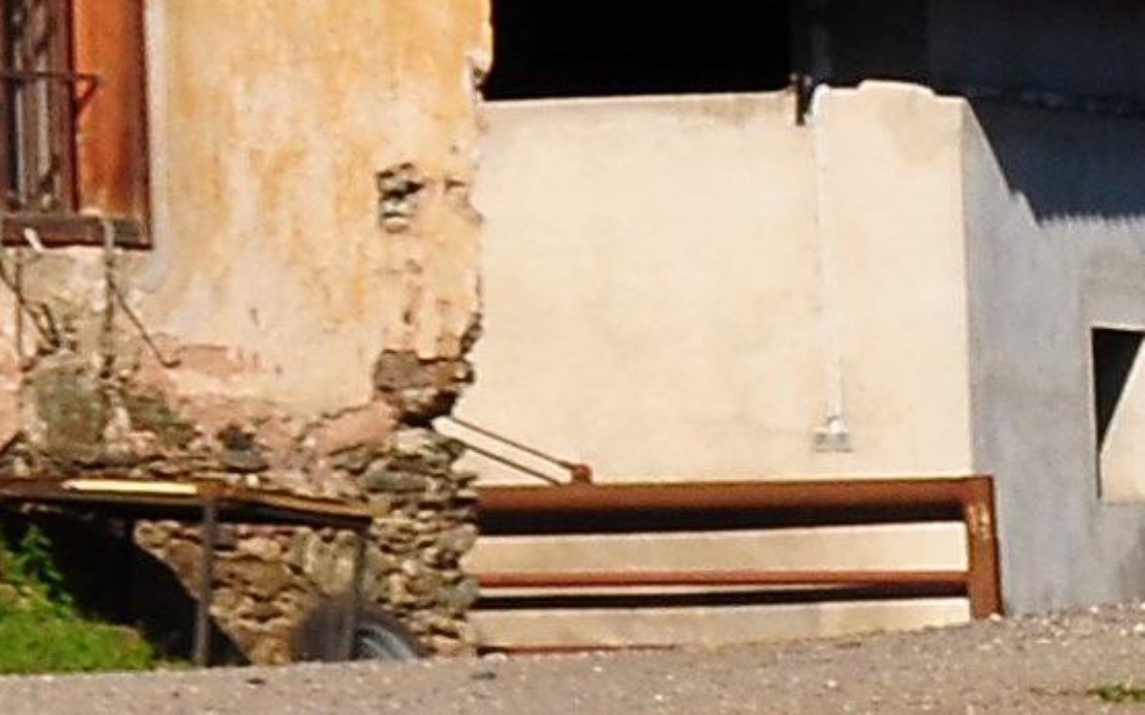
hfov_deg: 5.1
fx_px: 11793
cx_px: -3168
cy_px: -329
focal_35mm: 378
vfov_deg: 3.5
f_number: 11
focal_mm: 32
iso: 200
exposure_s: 1/500
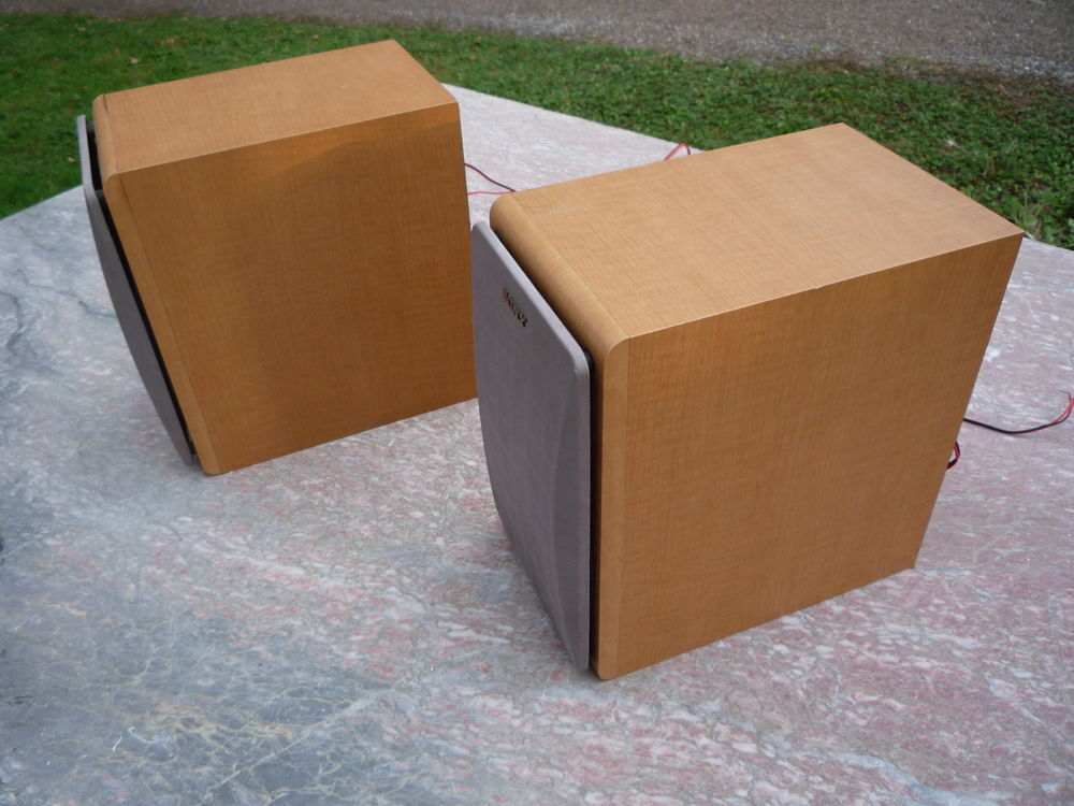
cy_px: 403
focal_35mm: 30
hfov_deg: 60.0
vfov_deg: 46.8
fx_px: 931
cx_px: 537
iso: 100
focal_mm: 5.2
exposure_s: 1/50
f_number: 3.3
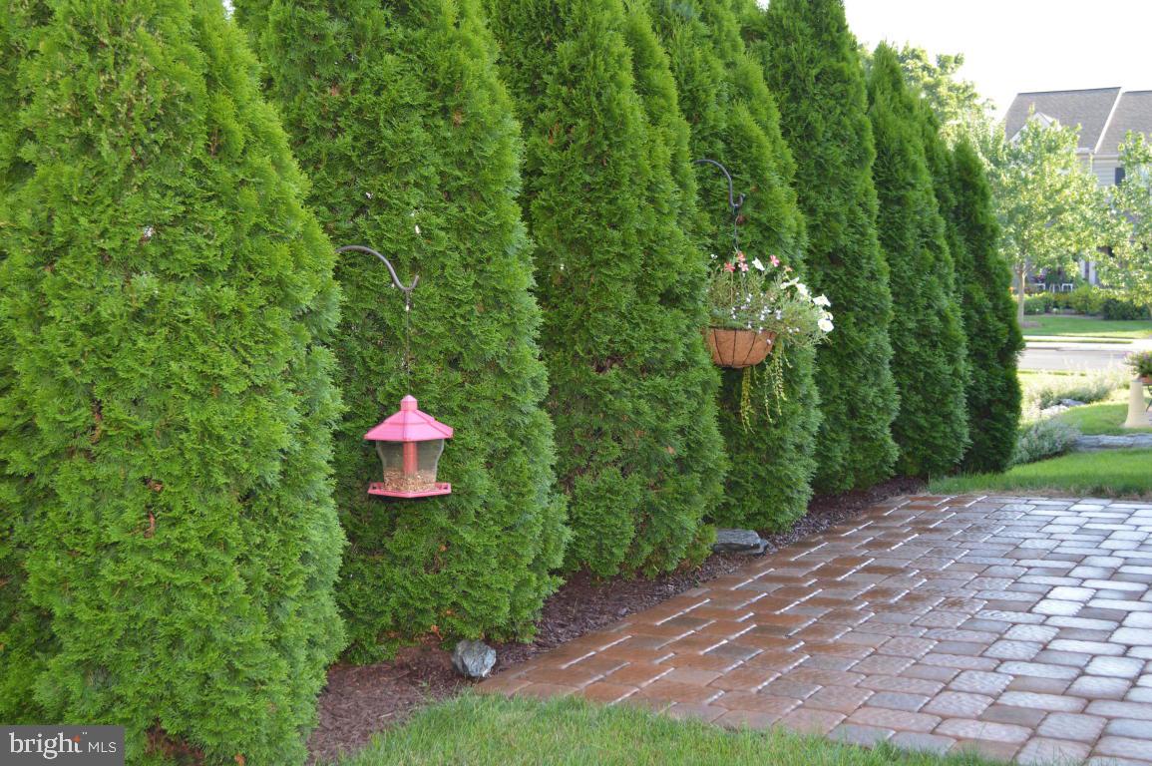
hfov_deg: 45.0
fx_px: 1391
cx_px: 576
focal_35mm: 44
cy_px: 383
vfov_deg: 30.8
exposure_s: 1/125
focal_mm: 29
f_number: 5.6
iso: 250
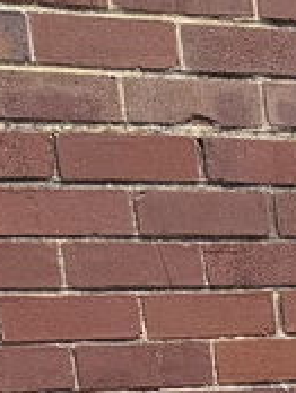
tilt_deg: -19.2
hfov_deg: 9.8
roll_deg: +4.0
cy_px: 1025
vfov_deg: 11.1
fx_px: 1604
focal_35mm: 141
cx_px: 581
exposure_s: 1/4673
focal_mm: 6.76
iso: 80
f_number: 1.78
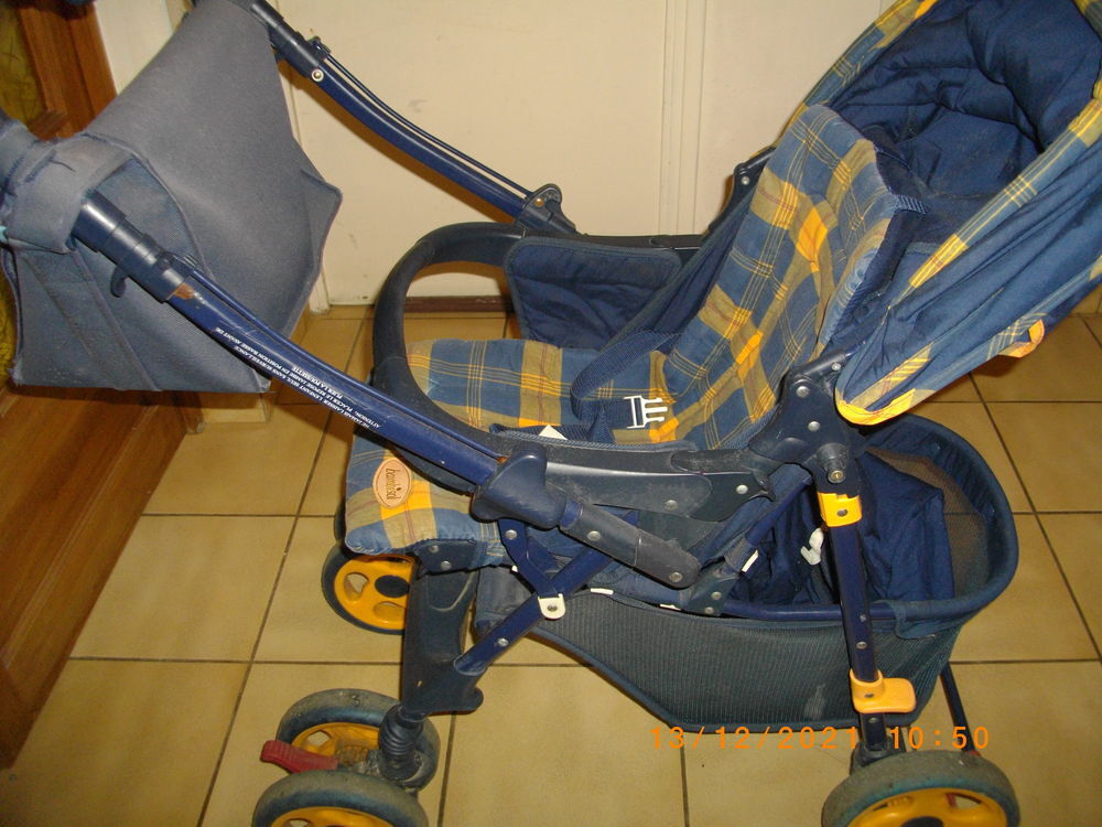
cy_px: 414
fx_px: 1019
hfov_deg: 56.8
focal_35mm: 32
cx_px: 551
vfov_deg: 44.2
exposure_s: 1/50
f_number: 2.9
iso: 200
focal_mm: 5.7
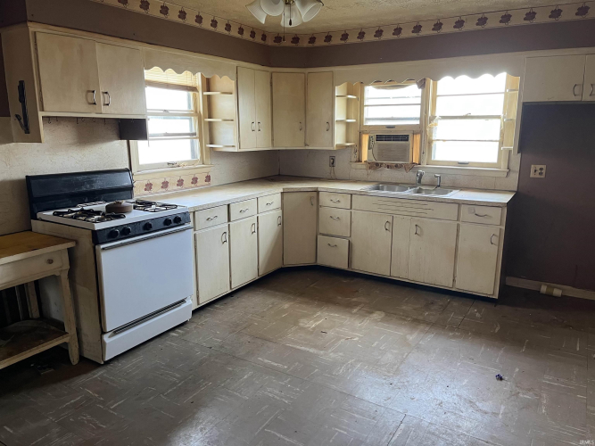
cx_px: 298
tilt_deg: -11.4
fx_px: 447
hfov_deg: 67.3
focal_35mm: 26
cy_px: 223
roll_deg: -0.1
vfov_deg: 53.0
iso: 125
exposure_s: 1/61
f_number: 1.6
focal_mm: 5.1
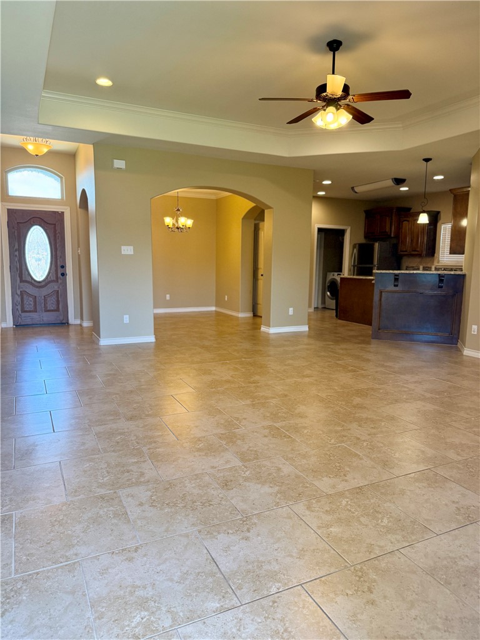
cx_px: 240
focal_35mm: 24
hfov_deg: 56.8
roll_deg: -1.2
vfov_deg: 71.6
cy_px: 320
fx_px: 444
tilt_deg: -6.7
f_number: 1.78
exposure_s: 1/120
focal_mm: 6.76
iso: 250
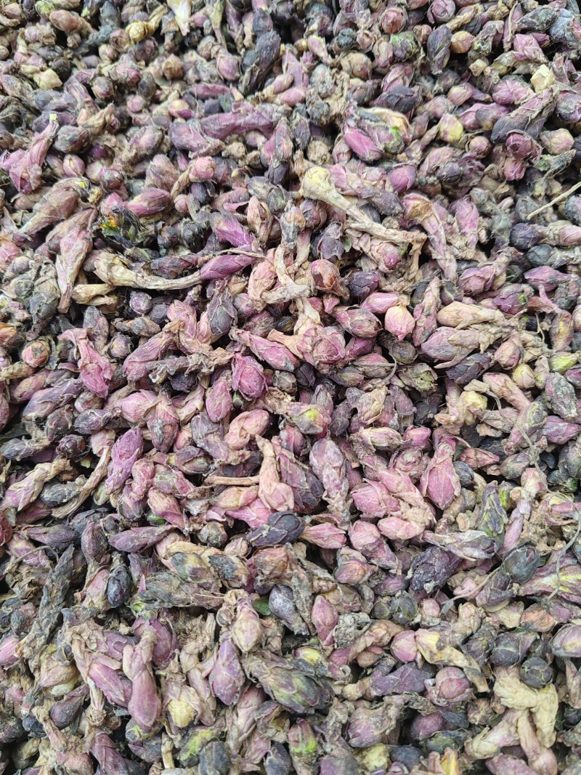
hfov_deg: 51.3
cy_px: 388
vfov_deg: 65.3
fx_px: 604
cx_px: 290
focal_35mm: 27
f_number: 1.9
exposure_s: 1/100
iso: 80
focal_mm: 6.12
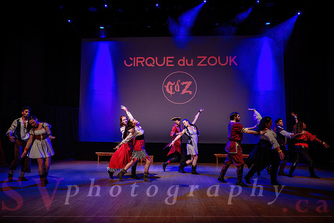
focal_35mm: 29
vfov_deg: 45.0
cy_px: 126
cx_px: 155
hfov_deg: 63.8
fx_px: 268
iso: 1600
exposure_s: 1/200
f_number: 2.8
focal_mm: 25.5
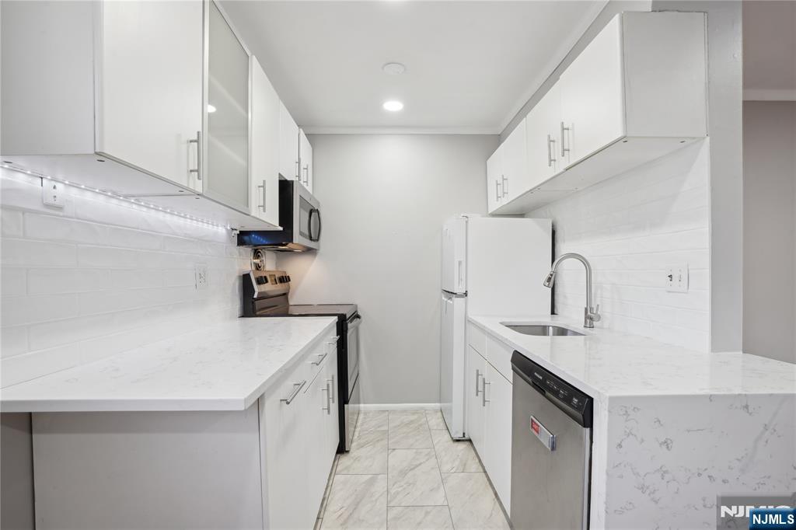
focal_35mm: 16
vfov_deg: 73.7
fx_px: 354
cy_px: 265
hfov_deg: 96.8
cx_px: 398
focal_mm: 16
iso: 100
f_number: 11
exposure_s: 1/4
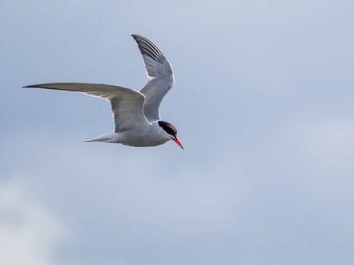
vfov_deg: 2.3
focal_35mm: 635
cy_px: 65
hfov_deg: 3.1
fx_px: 6498
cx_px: 267
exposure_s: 1/3200
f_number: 4
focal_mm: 210
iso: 400
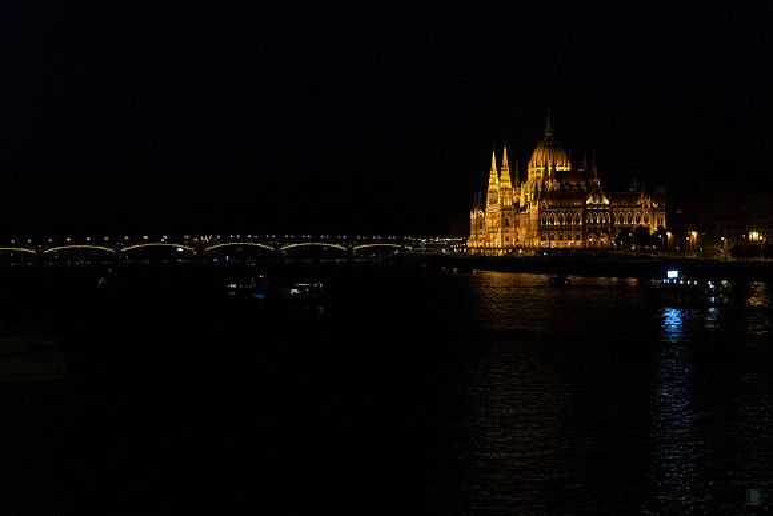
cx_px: 386
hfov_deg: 28.8
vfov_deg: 19.5
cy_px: 258
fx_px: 1503
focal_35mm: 70
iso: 4500
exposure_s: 1/160
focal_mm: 70
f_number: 3.5
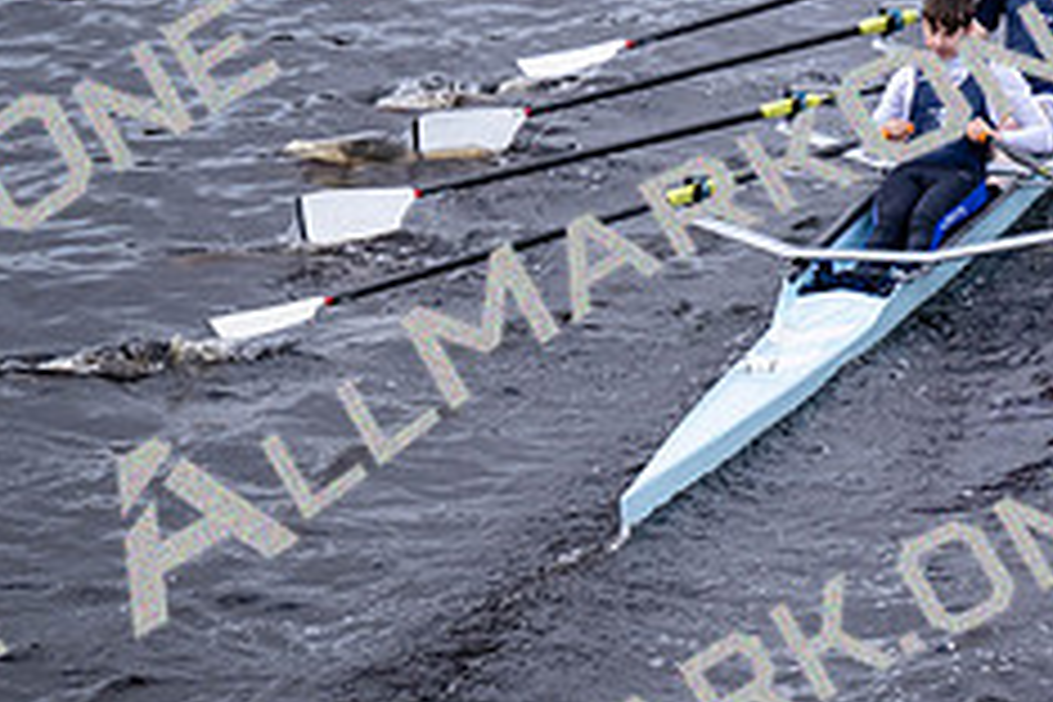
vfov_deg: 2.8
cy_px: -61
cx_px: 1030
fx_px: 14478
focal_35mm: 495
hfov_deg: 4.2
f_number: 2.8
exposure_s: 1/2000
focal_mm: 200
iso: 900
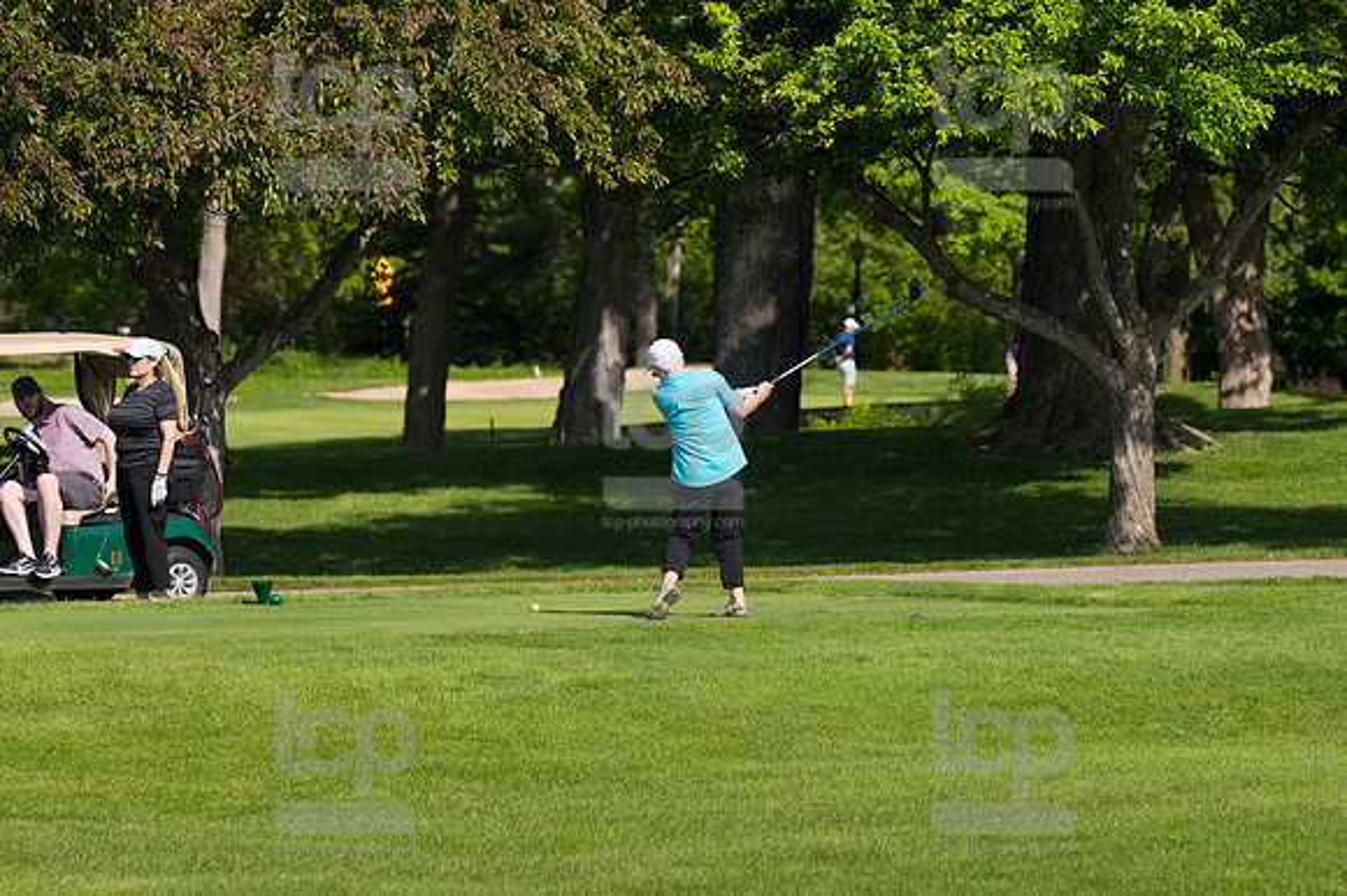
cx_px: 674
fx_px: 11218
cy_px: 448
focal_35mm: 300
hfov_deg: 6.9
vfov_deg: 4.6
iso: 320
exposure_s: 1/1600
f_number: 5.6
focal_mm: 200
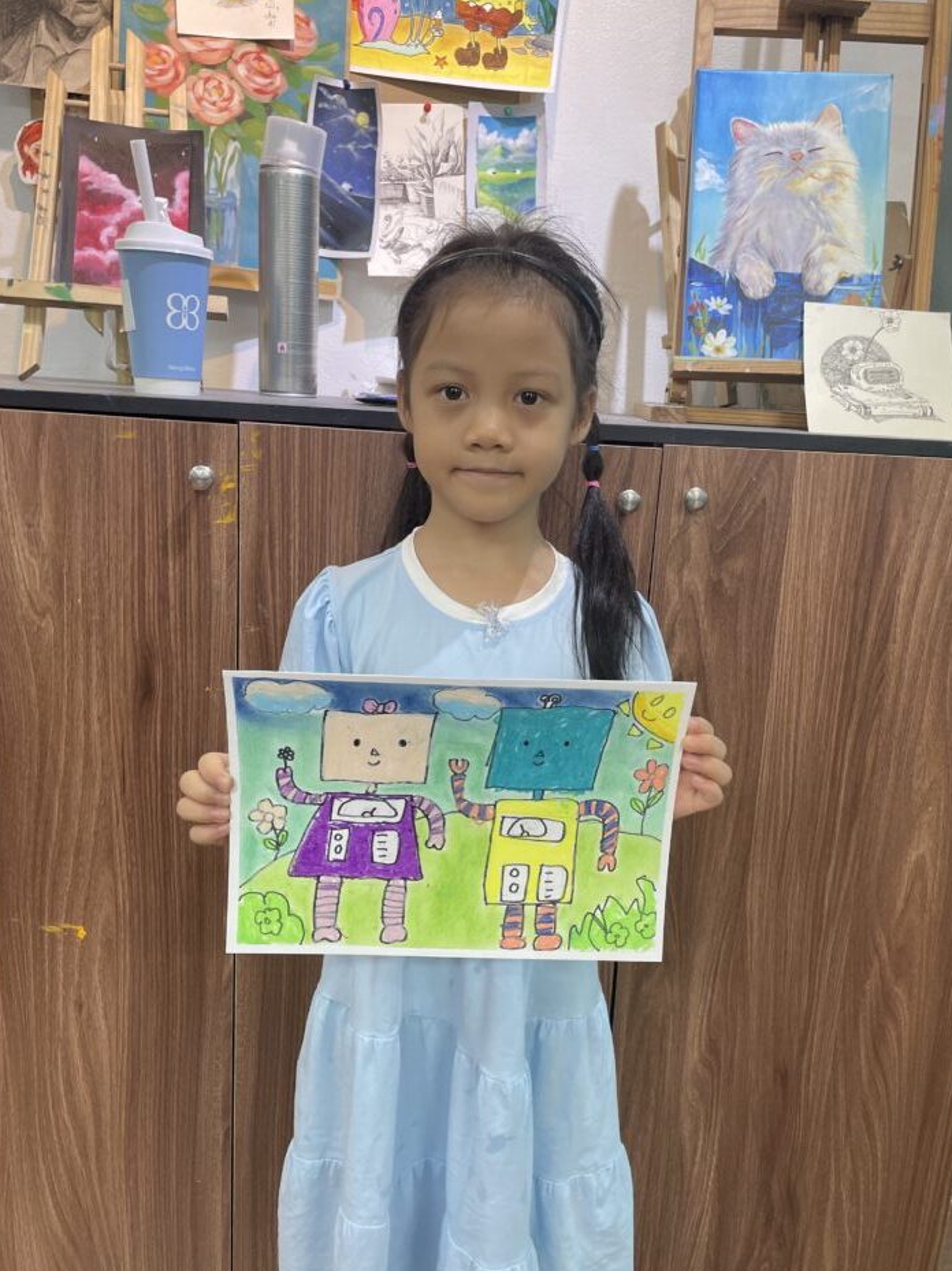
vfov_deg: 63.5
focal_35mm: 28
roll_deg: -2.1
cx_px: 501
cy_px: 627
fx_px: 1027
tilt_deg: -11.9
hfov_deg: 49.7
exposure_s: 1/100
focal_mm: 4.2
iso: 80
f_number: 1.6
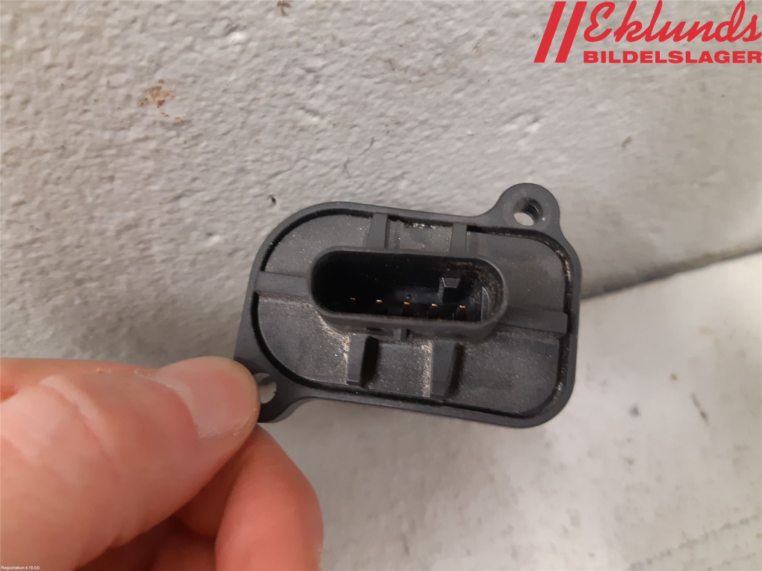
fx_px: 572
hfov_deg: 67.3
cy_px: 286
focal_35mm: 26
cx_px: 381
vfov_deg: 53.1
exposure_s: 1/25
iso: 200
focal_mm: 3.93
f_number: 1.7
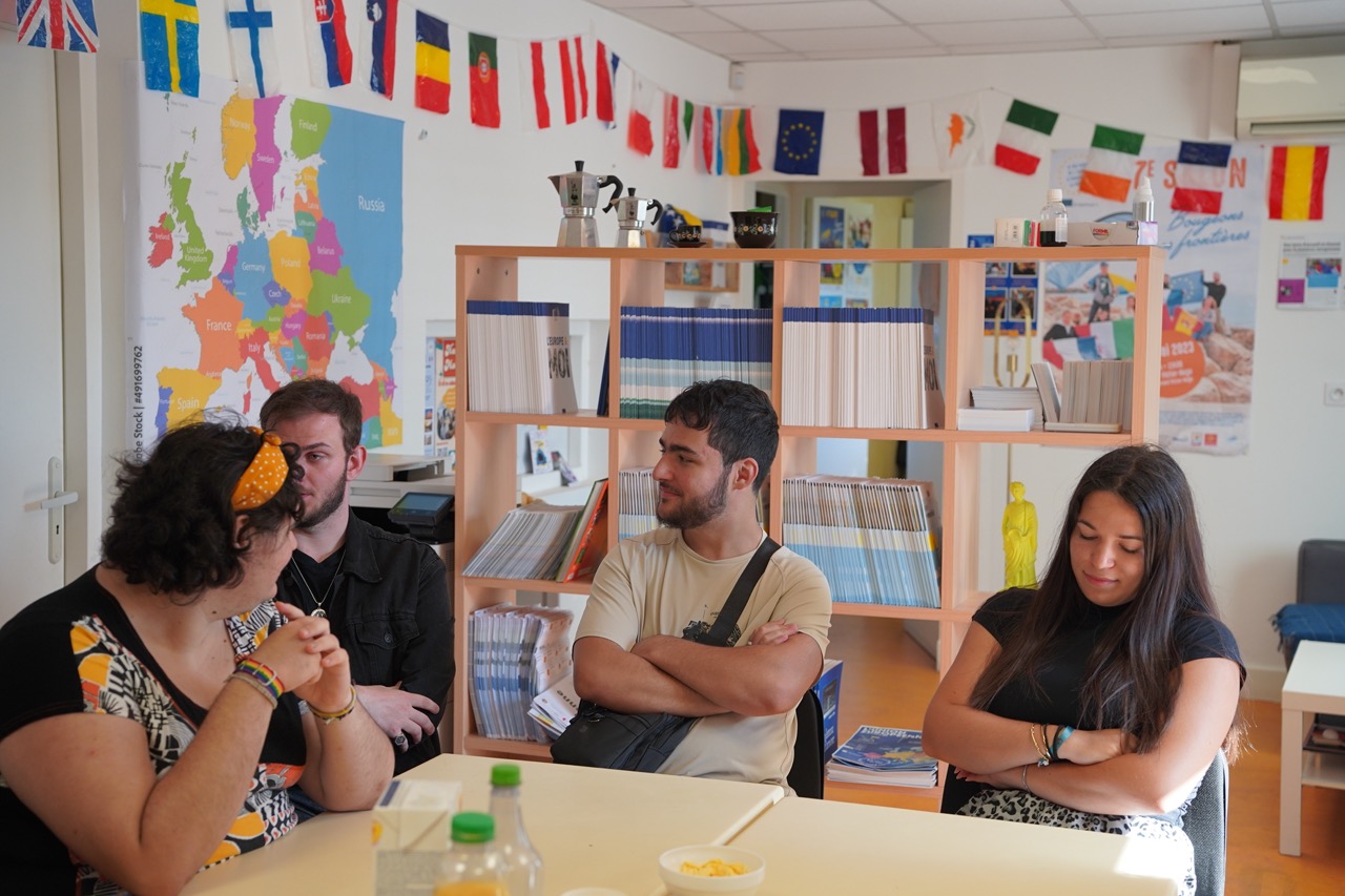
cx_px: 672
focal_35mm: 50
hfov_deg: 39.5
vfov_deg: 26.9
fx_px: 1875
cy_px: 448
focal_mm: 50.2
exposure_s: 1/160
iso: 640
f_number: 4
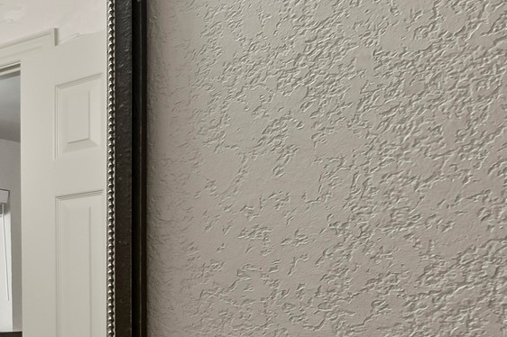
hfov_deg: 22.4
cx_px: -379
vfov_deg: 22.6
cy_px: 323
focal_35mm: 58
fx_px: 816
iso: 100
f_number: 9
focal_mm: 10
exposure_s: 1/4
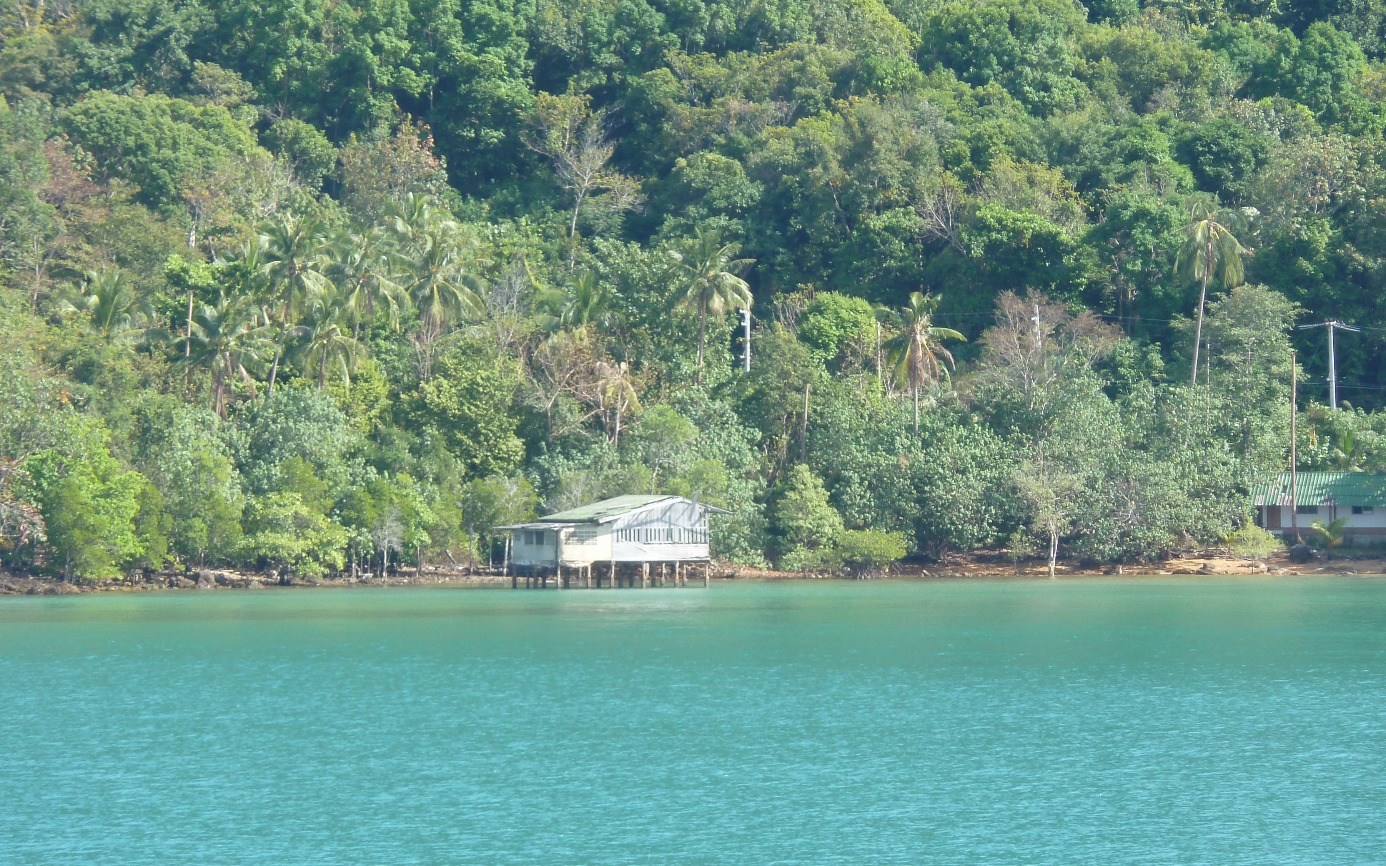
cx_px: 708
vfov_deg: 5.3
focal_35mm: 247
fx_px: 9330
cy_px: 511
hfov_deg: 8.5
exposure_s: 1/125
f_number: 4.6
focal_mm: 34.4
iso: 80
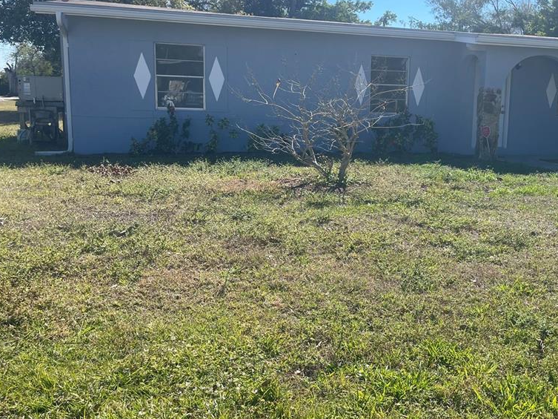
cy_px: 185
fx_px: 548
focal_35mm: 34
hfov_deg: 52.9
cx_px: 371
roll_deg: -1.6
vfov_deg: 41.7
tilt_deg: -9.1
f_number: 1.6
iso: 32
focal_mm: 5.1
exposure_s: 1/2387
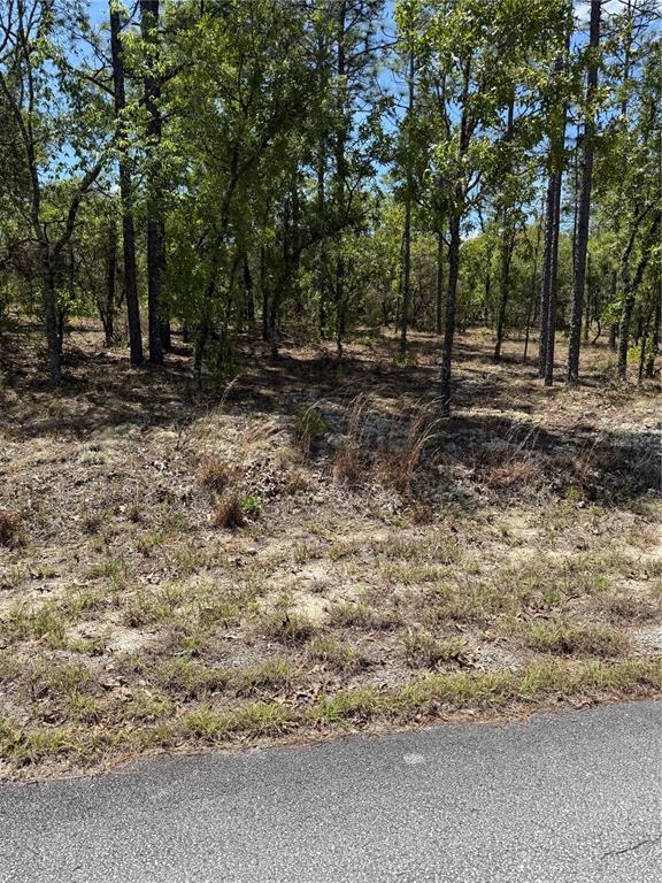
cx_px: 331
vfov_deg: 71.6
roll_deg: -0.3
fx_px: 612
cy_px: 442
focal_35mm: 24
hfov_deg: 56.8
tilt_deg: -7.4
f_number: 1.78
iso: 80
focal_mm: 6.76
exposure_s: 1/2801
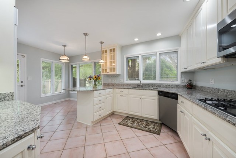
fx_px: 92
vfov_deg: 81.3
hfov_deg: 104.2
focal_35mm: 14
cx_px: 118
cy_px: 79
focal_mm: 14
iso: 200
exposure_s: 1/4
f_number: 9.5
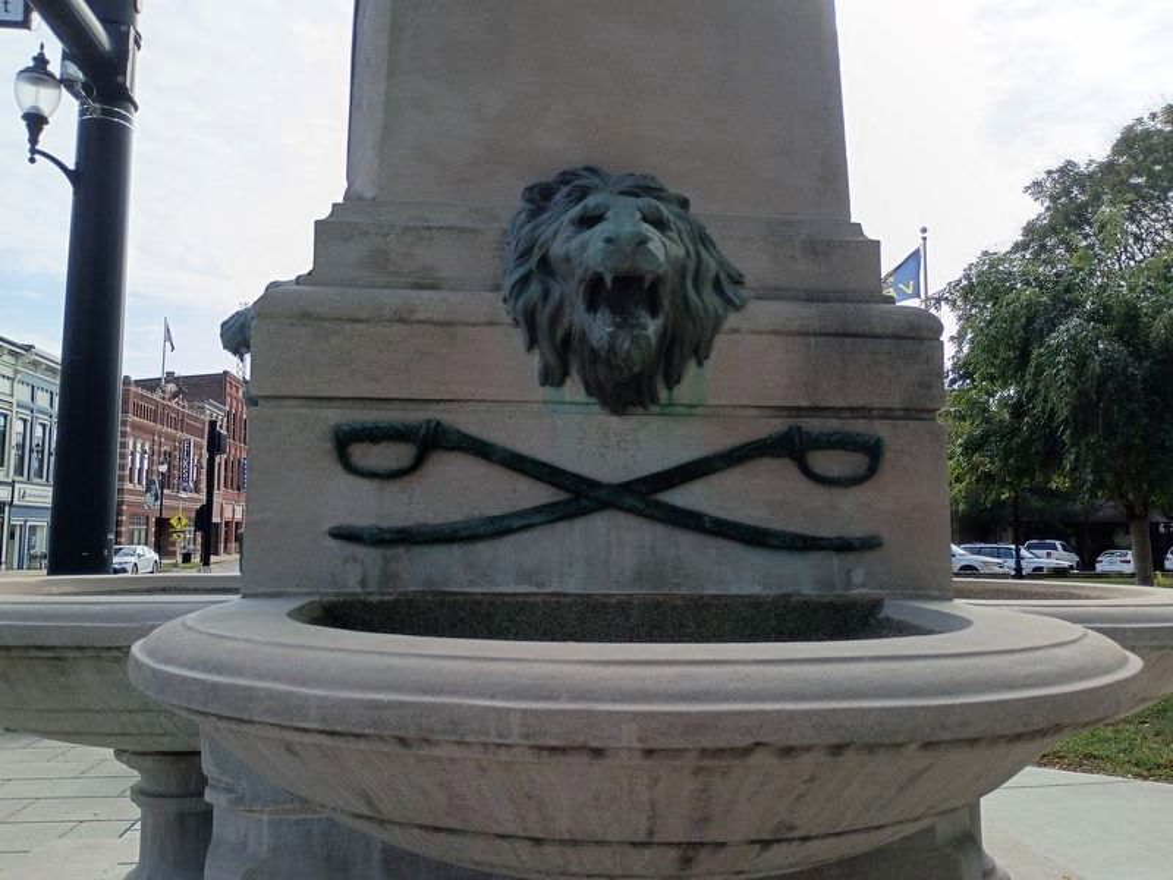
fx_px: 983
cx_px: 586
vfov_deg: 48.2
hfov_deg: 61.7
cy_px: 440
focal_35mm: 29
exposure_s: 1/796
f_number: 1.8
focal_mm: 4.27
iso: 100
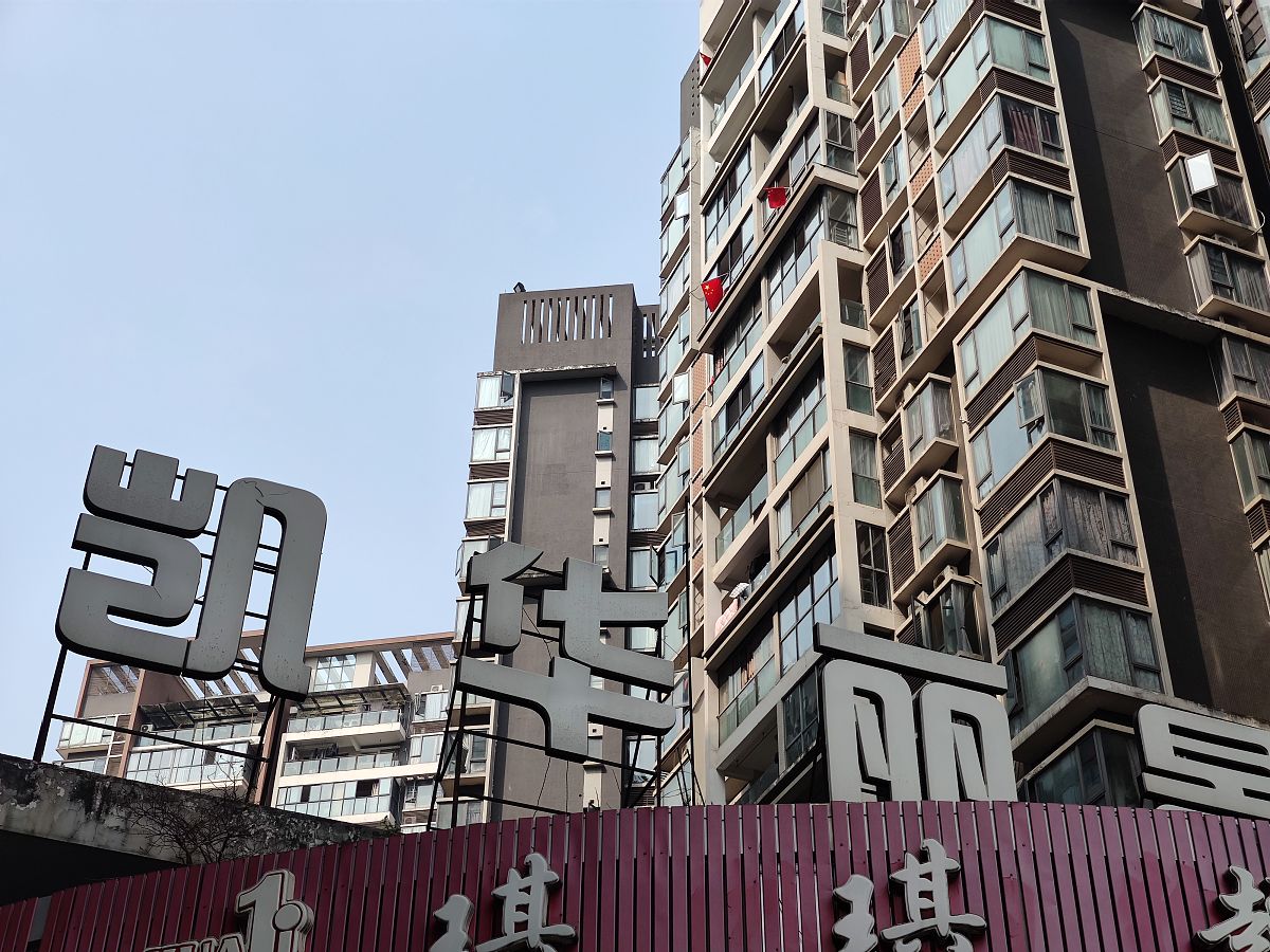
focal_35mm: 49
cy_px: 476
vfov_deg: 29.7
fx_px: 1798
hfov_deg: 38.9
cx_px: 635
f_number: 2
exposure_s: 1/1648
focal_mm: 8.16
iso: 50
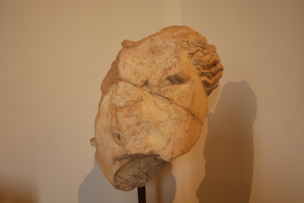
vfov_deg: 37.0
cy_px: 102
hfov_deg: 53.1
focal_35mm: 36
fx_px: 304
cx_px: 152
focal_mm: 24
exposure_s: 1/30
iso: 250
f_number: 2.8
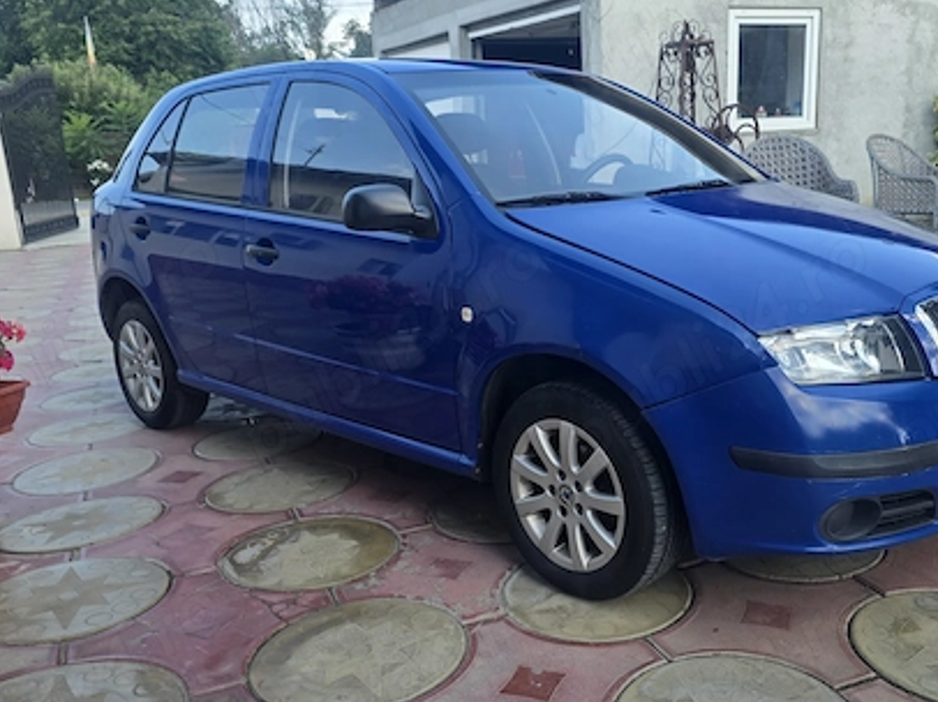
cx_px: 554
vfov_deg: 41.7
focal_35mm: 34
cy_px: 374
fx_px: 921
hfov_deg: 53.7
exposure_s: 1/1399
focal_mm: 6.3
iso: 80
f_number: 1.7
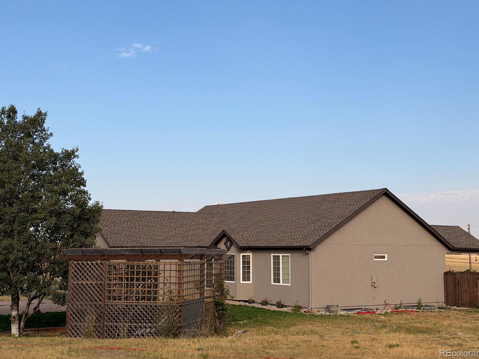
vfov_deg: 29.1
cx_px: 240
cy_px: 173
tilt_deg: +6.0
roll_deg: -0.1
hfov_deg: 38.2
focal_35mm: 50
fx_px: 692
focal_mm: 6.76
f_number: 1.78
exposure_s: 1/4587
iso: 64
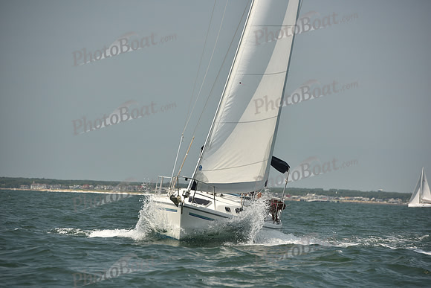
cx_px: 216
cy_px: 144
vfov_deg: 6.9
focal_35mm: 200
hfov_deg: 10.3
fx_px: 2395
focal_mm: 200
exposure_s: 1/1000
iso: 320
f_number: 6.3
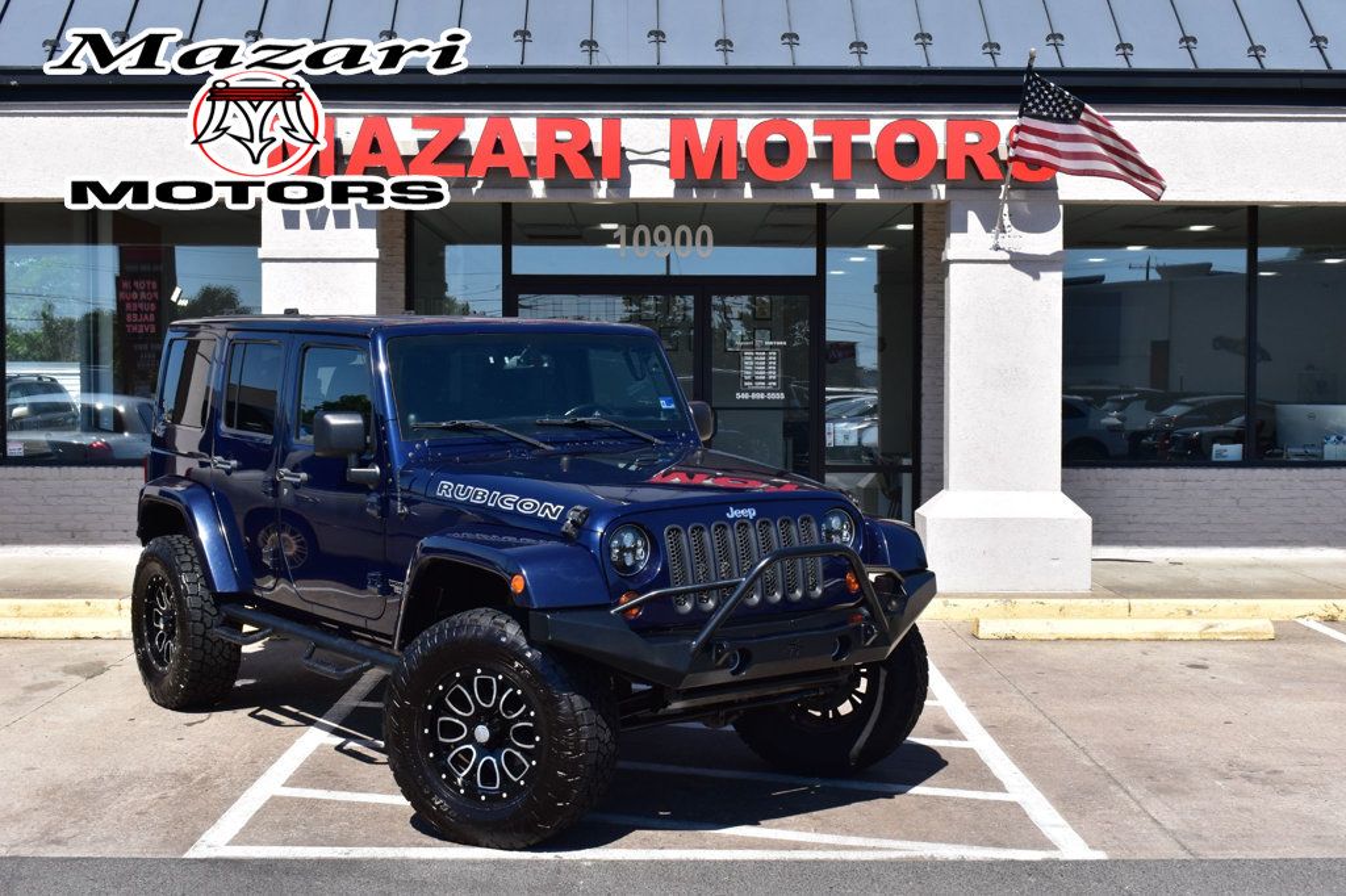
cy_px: 448
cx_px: 673
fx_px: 1738
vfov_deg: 28.9
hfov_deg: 42.3
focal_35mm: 46
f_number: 11
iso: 400
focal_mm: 31
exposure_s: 1/500
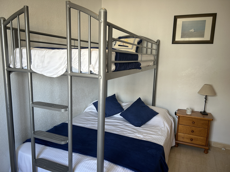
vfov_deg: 53.1
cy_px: 86
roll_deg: -1.2
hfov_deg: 67.3
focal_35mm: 26
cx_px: 115
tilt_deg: -9.6
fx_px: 173
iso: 80
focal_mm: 5.7
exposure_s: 1/100
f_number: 1.5
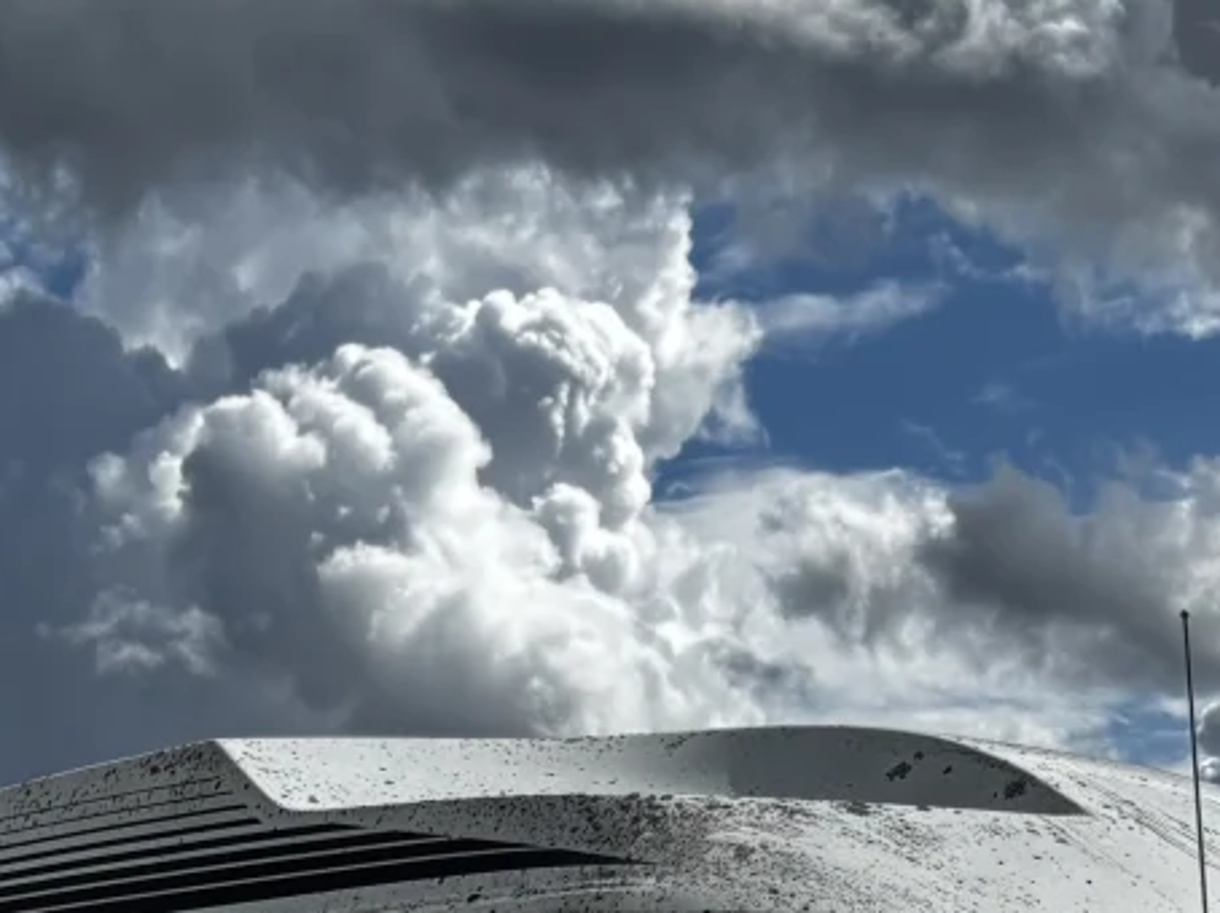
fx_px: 3875
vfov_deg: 12.1
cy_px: 1737
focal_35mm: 110
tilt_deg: -3.0
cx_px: 967
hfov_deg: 17.7
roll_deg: +0.4
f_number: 1.6
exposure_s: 1/4630
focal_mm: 5.96
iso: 50
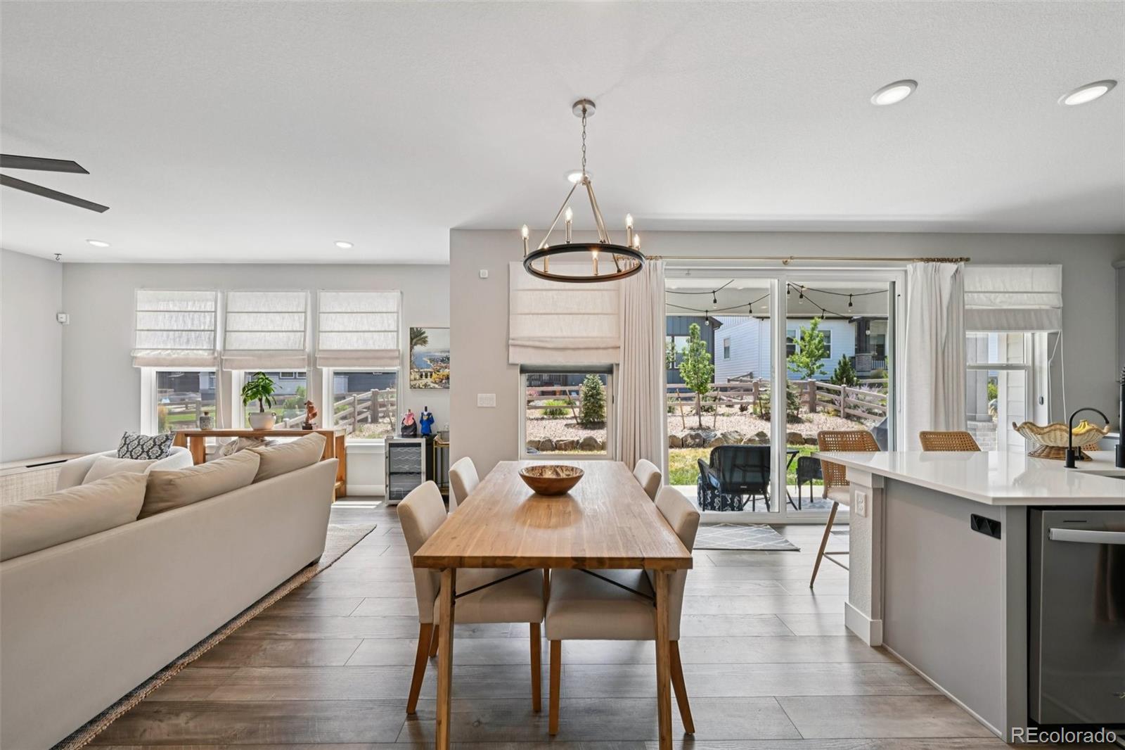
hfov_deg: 104.3
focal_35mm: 14
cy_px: 375
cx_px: 562
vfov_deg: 81.2
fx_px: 437
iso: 80
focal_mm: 14
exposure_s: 1/15
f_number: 10
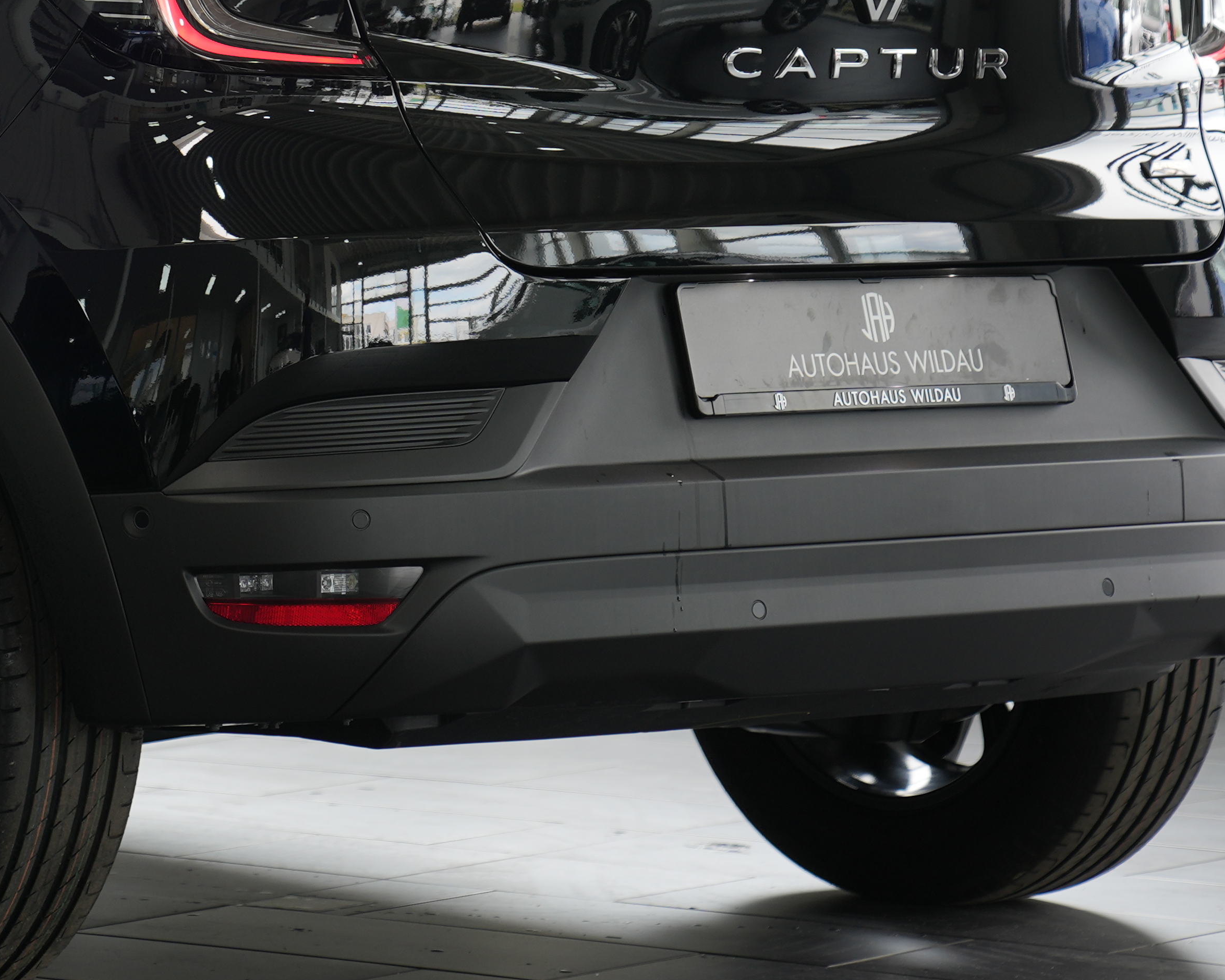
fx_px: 6598
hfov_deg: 10.5
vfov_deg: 8.5
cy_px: 69
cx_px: -119
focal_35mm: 182
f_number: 2.8
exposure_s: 1/80
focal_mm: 65
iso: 125
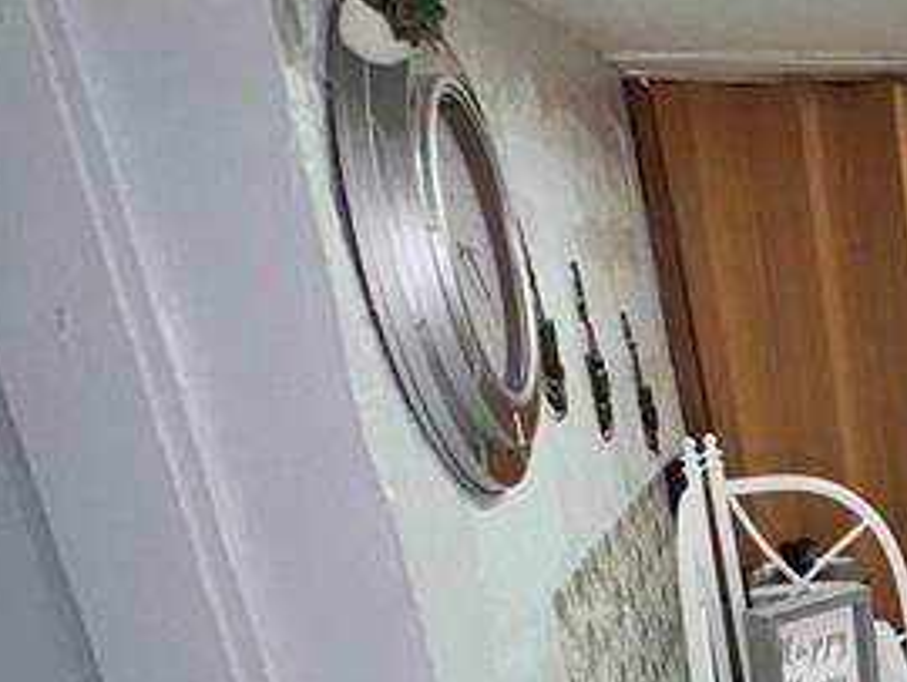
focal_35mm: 53
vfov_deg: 25.6
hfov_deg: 29.6
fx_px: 1390
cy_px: 749
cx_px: 1156
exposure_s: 1/120
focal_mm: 2.22
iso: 40
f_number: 2.2
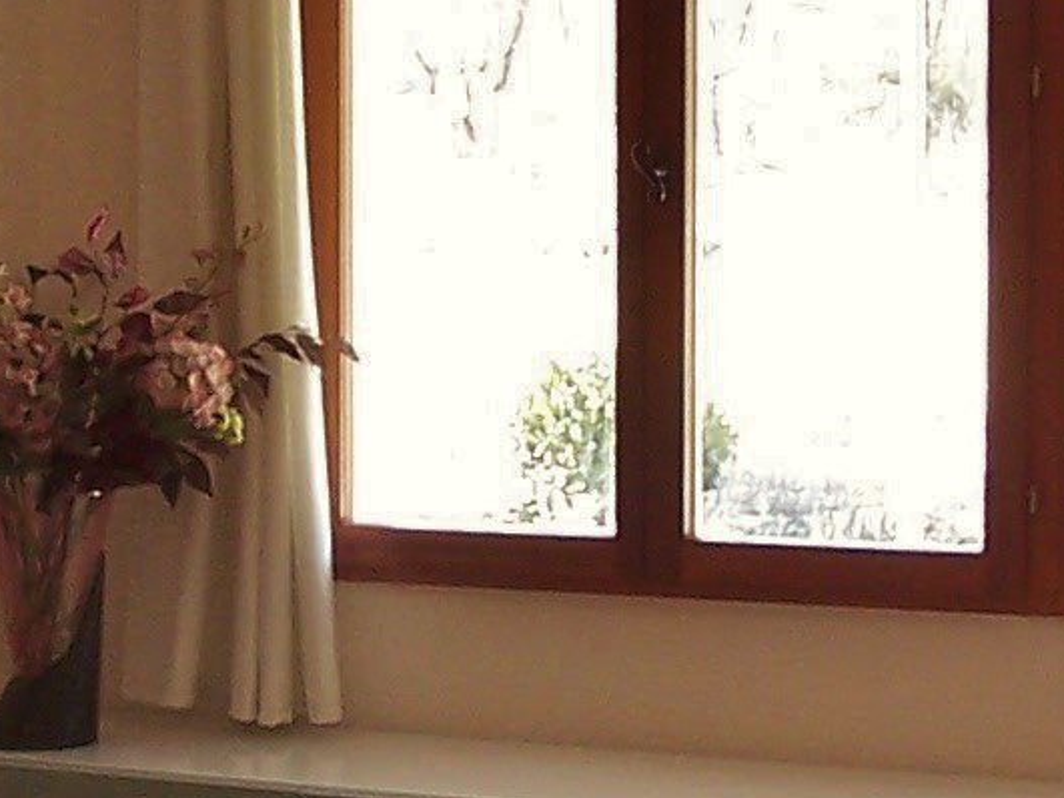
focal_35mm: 165
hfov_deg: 12.0
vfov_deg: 9.0
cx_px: 403
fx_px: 5070
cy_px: 415
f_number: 2.8
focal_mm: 6.3
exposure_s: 1/30
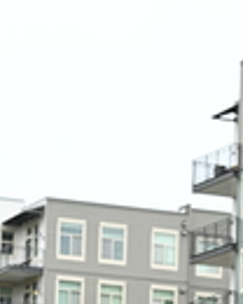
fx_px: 1708
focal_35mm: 190
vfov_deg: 9.8
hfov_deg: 8.1
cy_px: 461
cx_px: 34
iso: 1600
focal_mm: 48
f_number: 4
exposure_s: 1/800
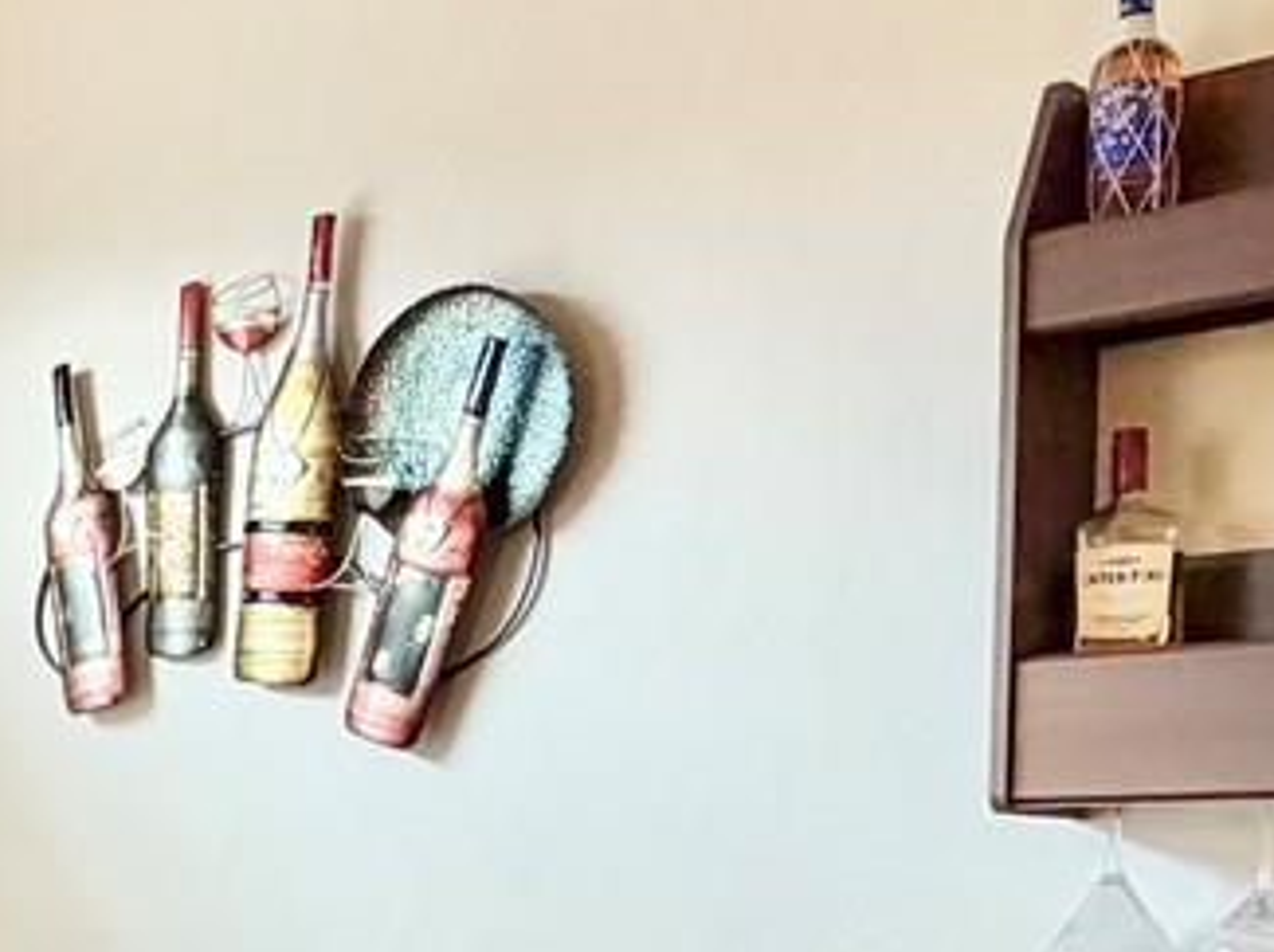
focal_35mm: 69
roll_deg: +0.4
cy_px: 991
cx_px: -384
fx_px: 2537
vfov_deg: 20.5
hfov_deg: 24.6
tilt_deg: -2.3
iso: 160
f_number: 2.2
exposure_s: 1/120
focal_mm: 2.22
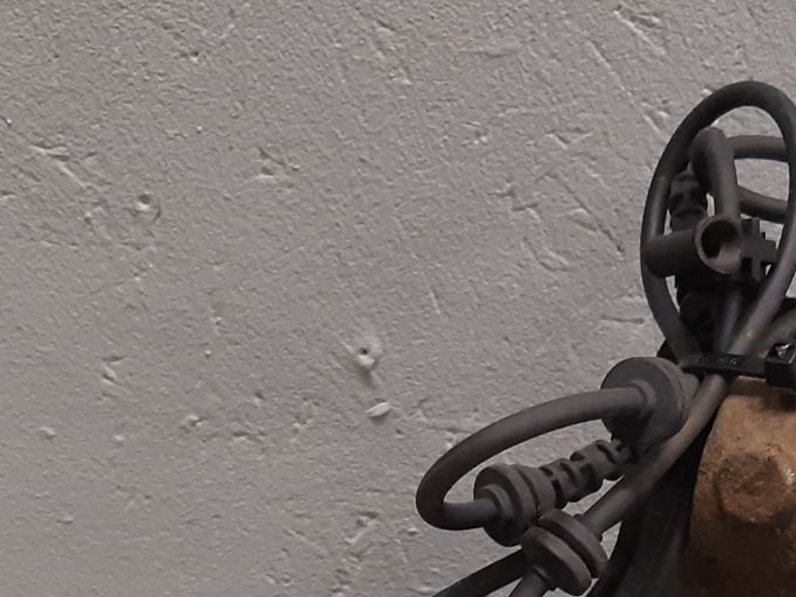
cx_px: 505
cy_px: 856
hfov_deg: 24.9
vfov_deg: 17.3
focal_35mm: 78
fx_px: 1793
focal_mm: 3.93
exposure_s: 1/50
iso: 160
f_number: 1.7
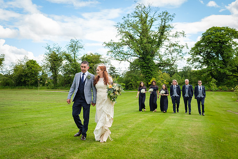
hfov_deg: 48.2
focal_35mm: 40
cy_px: 65
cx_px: 81
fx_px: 261
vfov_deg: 33.7
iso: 200
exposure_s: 1/500
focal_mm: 16
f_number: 3.6
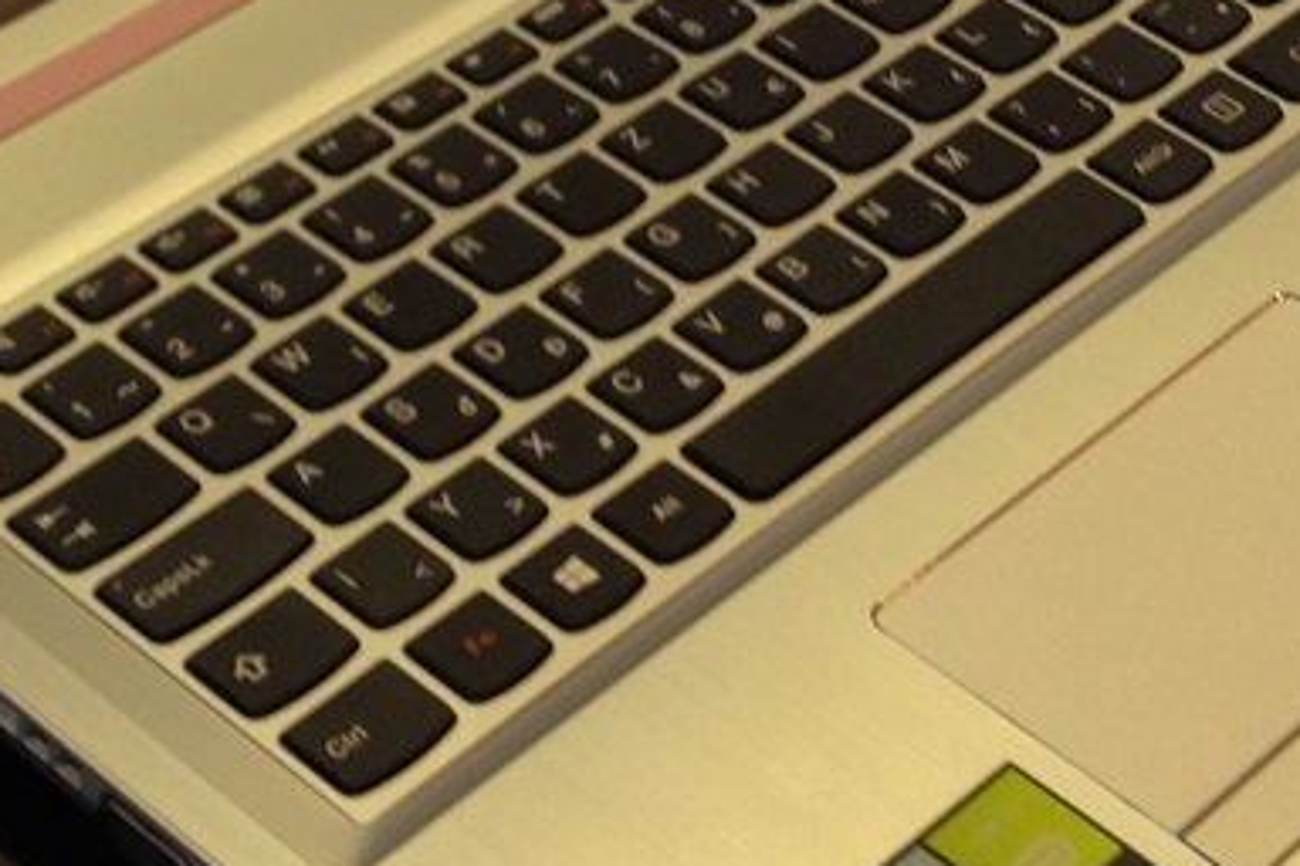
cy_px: -152
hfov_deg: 16.8
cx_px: 488
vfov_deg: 11.0
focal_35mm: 122
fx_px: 4405
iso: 64
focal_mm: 4.12
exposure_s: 1/20
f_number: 2.4
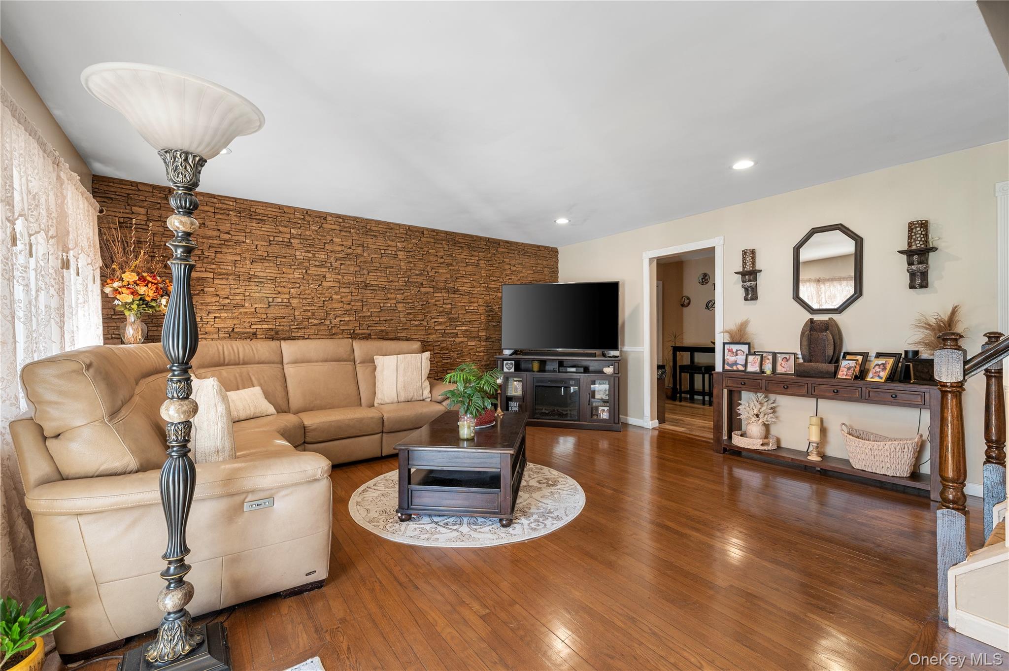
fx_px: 420
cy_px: 336
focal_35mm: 15
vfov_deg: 77.2
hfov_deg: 100.4
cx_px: 504
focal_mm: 15
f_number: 8
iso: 500
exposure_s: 1/13
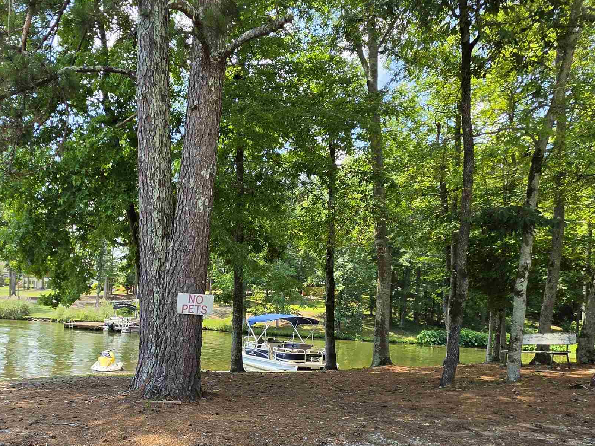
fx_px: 430
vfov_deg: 53.1
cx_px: 136
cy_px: 319
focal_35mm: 25
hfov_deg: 64.4
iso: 32
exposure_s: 1/1099
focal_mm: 2.2
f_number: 1.9
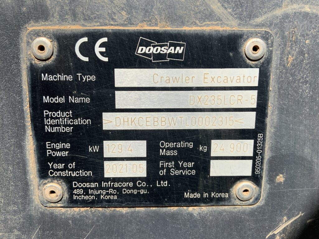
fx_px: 267
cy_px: 120
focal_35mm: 29
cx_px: 160
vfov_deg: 48.2
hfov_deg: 61.7
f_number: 1.8
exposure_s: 1/1848
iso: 16
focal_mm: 3
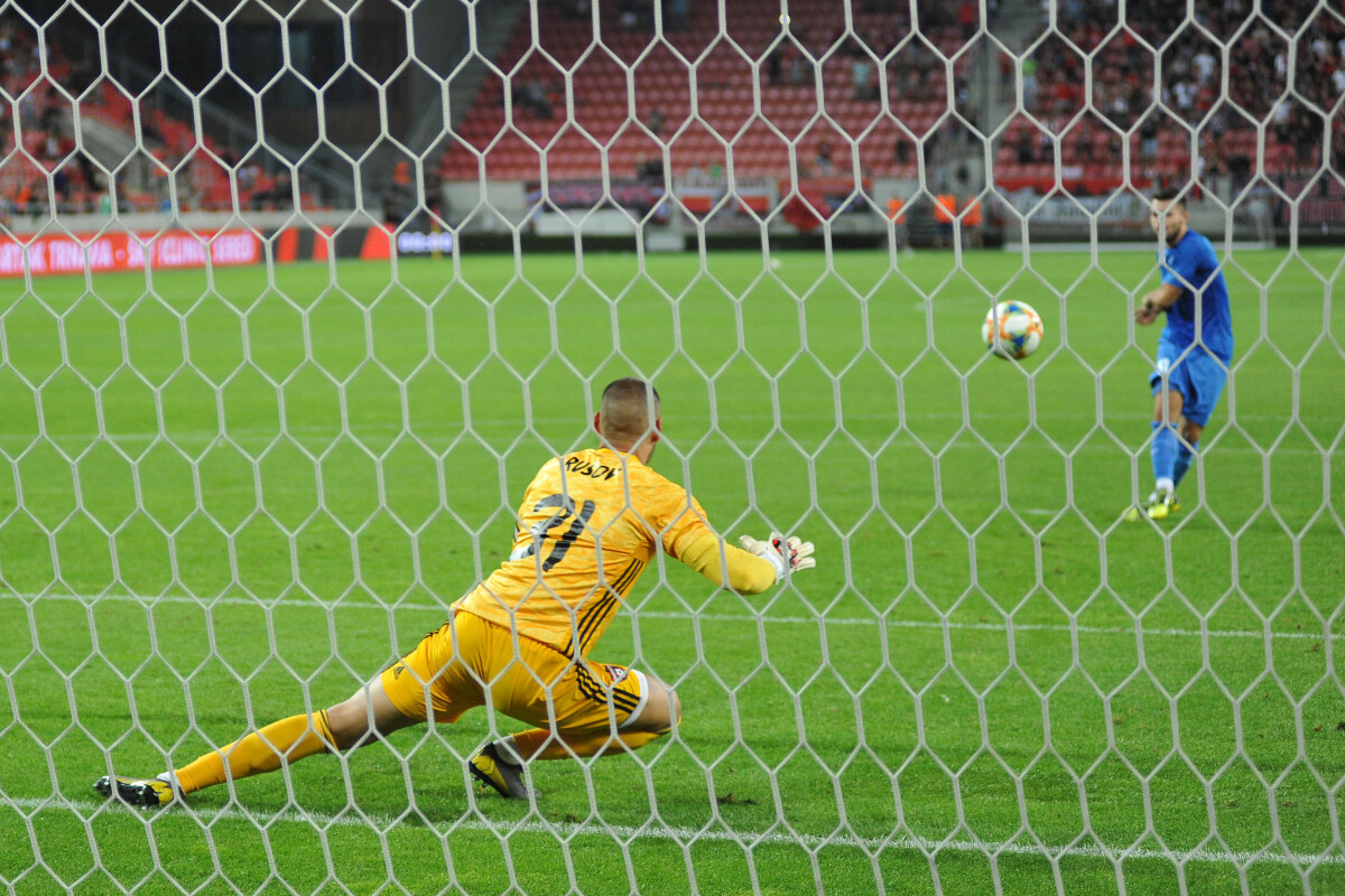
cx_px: 672
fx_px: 2989
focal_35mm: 80
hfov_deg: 25.4
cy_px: 448
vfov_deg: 17.1
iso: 1600
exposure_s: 1/800
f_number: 2.8
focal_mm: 80
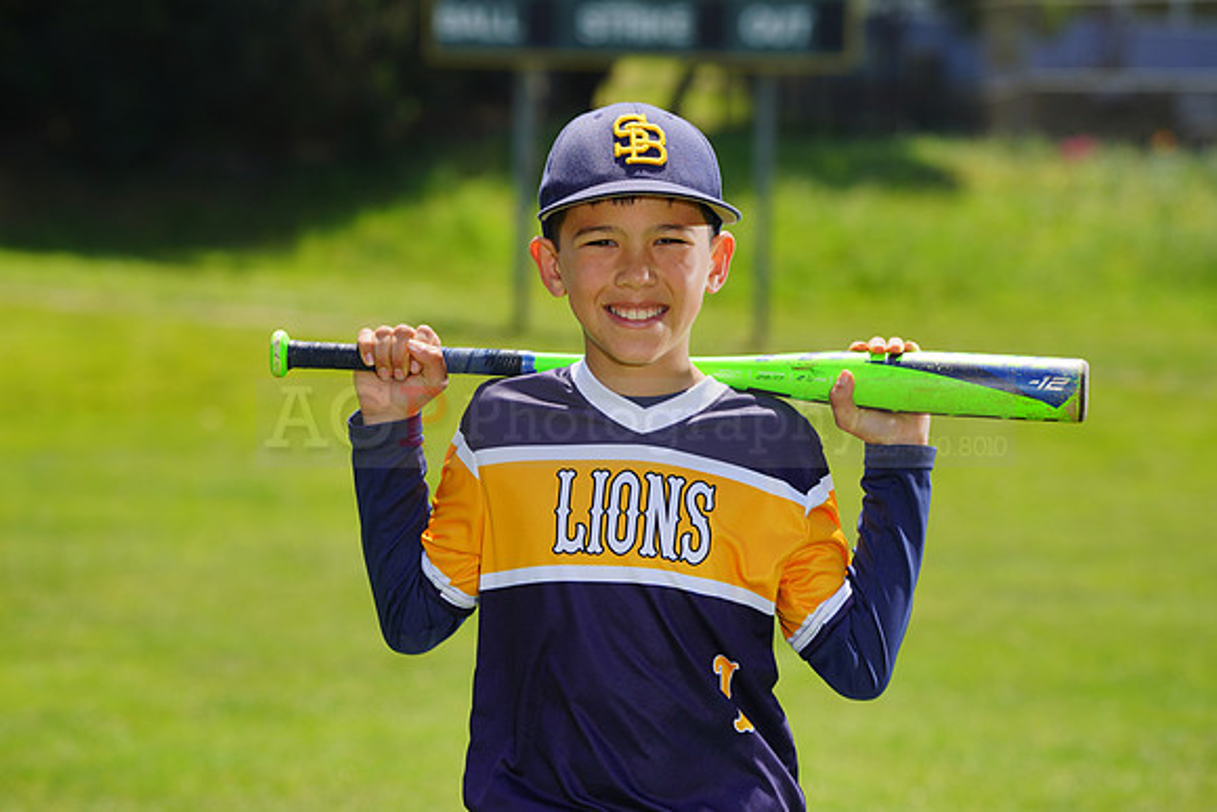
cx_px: 608
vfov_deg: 7.2
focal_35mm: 192
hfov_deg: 10.7
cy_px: 406
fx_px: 6492
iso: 100
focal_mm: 192
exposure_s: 1/250
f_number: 8
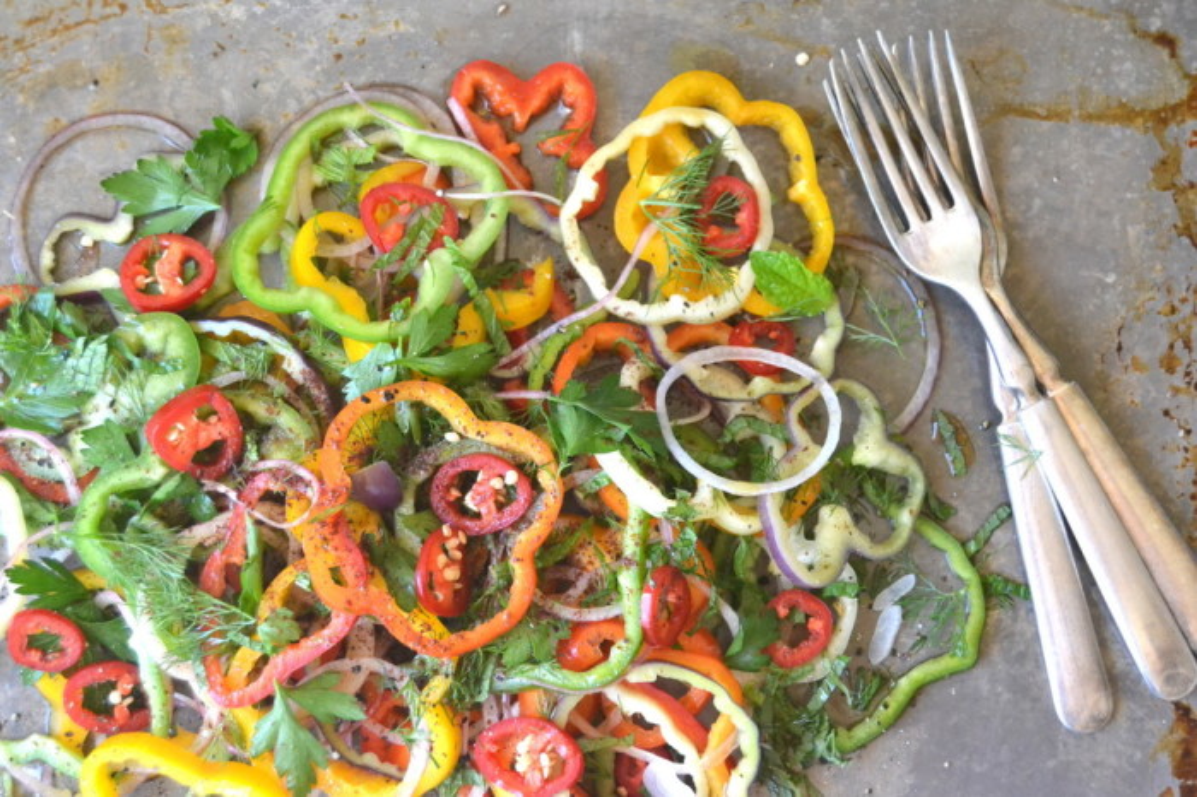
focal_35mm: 68
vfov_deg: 20.1
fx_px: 2243
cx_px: 598
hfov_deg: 29.9
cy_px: 398
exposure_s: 1/500
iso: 3200
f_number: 5.3
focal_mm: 45
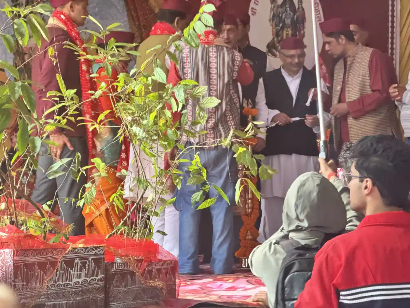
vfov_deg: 12.3
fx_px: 1421
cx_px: 205
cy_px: 154
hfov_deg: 16.4
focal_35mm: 120
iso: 640
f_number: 2.8
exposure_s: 1/60
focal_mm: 15.66
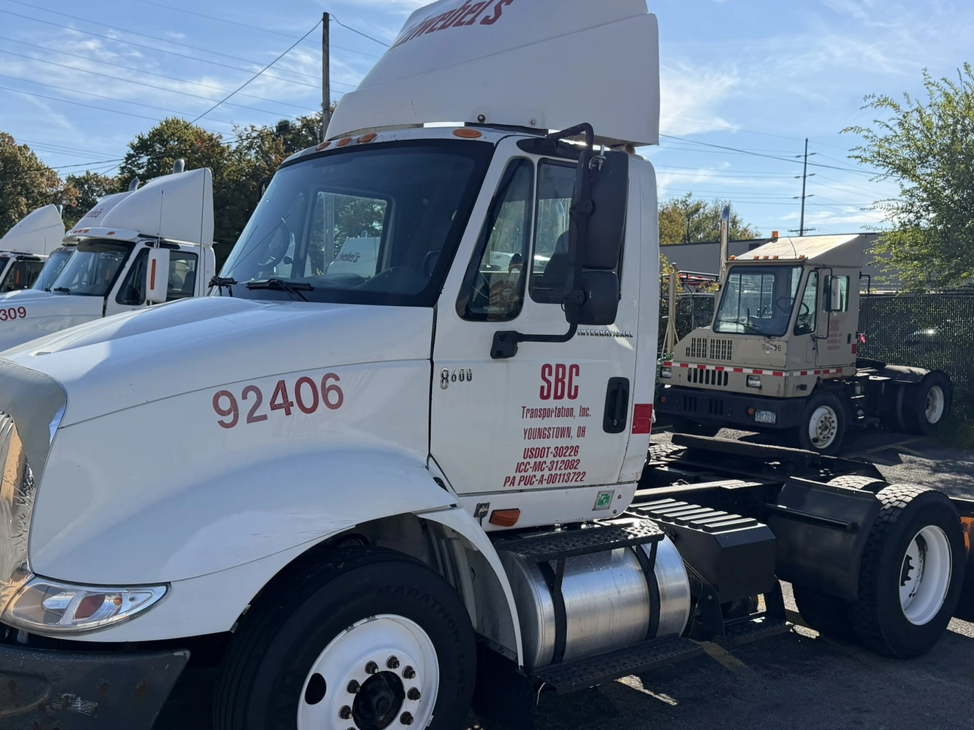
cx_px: 475
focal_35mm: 34
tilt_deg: +0.1
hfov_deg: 54.0
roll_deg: -3.4
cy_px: 385
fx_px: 957
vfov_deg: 41.8
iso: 100
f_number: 1.78
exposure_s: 1/6173
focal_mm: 6.76
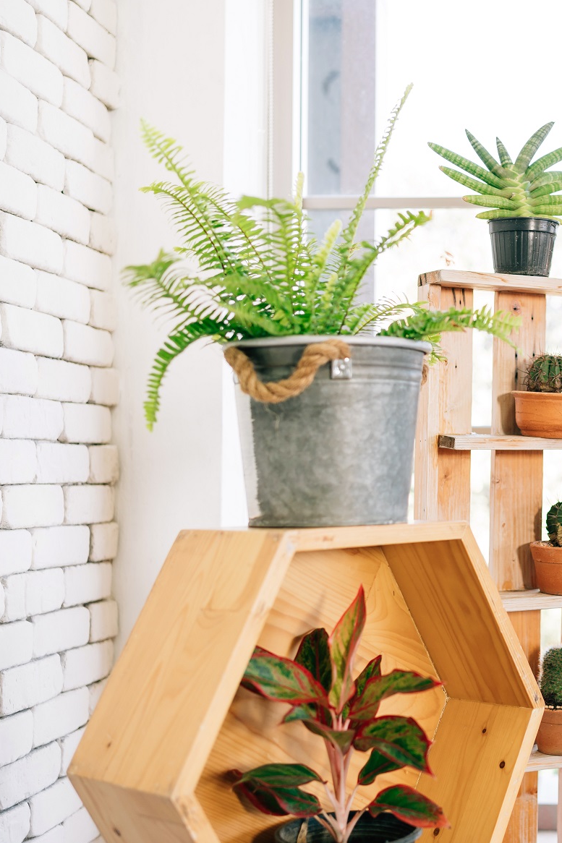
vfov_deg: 36.9
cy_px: 419
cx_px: 550
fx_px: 1265
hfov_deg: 24.0
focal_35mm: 54
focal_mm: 35
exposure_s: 1/160
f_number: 2.5
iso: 250
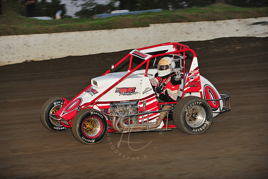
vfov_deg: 8.1
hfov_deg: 12.1
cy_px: 90
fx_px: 1265
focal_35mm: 170
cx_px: 134
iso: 800
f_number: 7.1
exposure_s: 1/320
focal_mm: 170
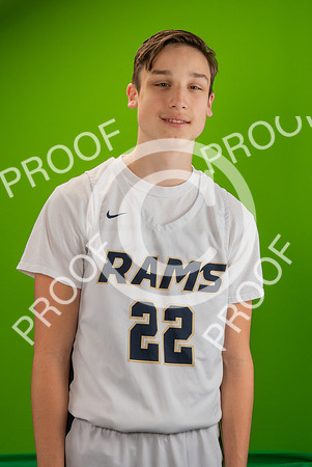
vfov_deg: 30.9
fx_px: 844
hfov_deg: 20.9
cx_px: 175
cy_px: 226
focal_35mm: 65
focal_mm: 42
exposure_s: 1/60
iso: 800
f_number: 20
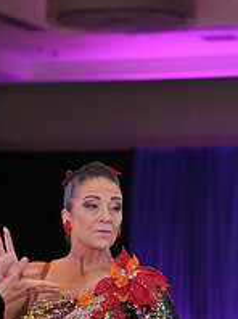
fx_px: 1994
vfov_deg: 9.0
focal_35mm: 217
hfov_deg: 6.8
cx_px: -41
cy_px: 408
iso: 2000
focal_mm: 77
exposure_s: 1/500
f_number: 4
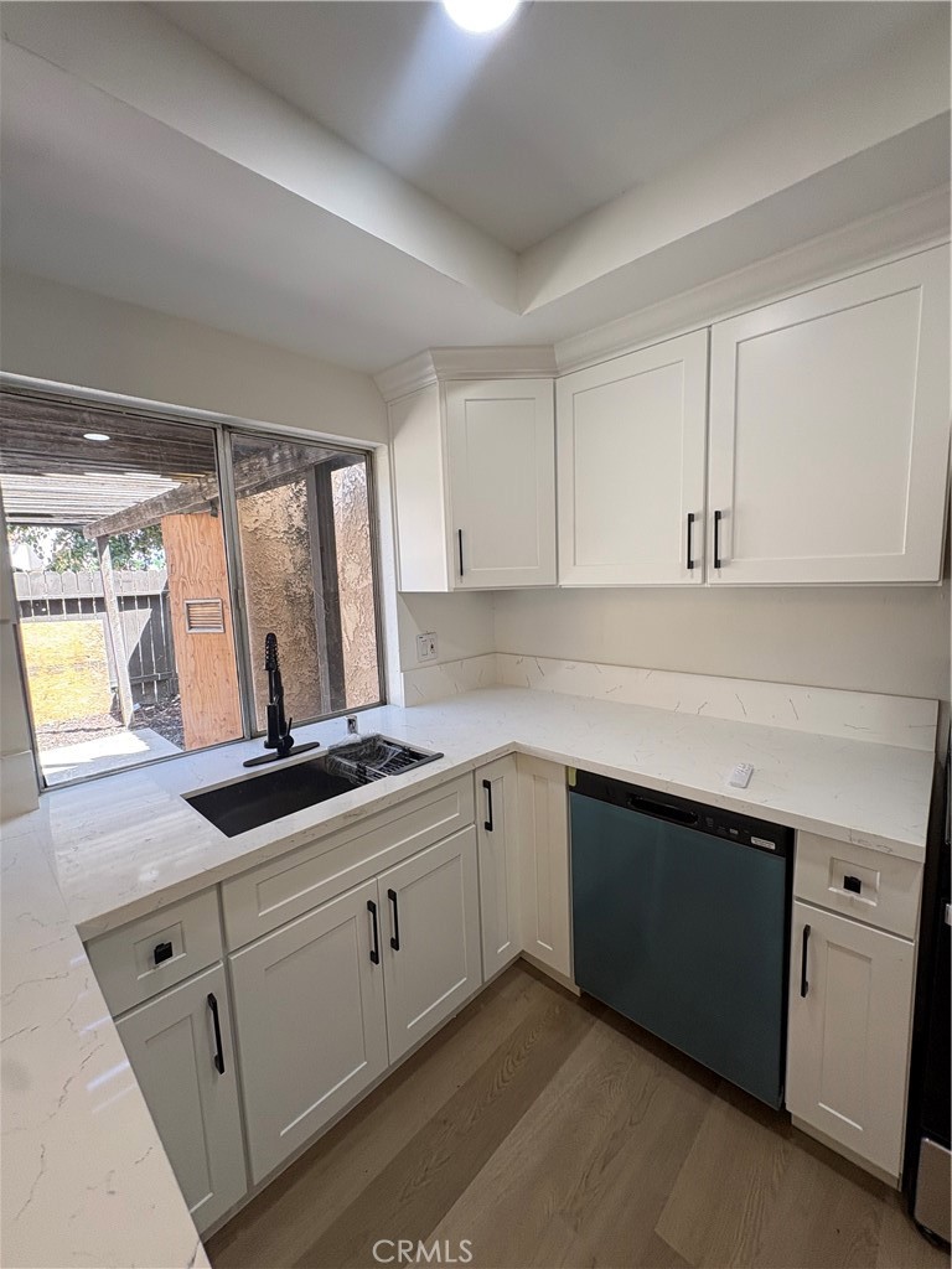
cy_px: 634
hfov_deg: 85.7
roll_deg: +0.5
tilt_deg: -6.0
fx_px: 513
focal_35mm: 14
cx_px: 476
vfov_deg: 102.1
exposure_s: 1/99
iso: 64
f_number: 2.2
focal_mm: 2.22
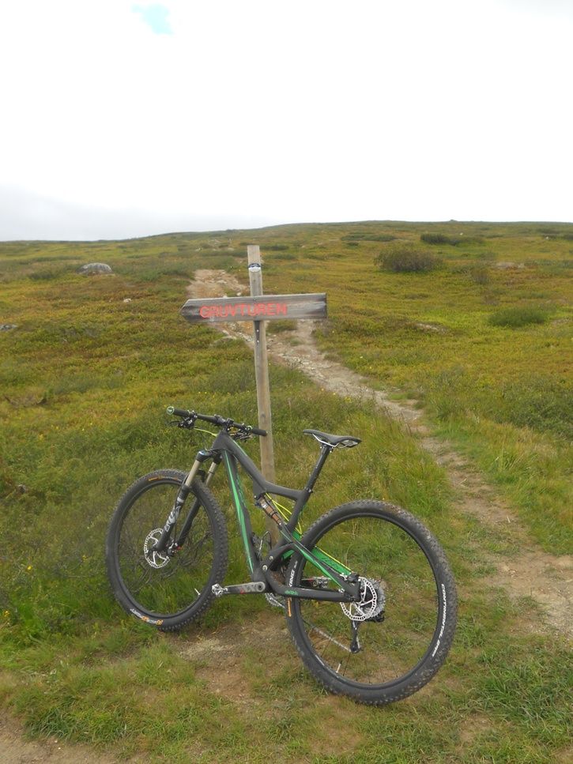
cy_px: 382
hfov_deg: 44.2
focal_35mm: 32
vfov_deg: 56.8
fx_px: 706
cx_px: 286
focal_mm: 5.8
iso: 80
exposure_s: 1/250
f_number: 3.5
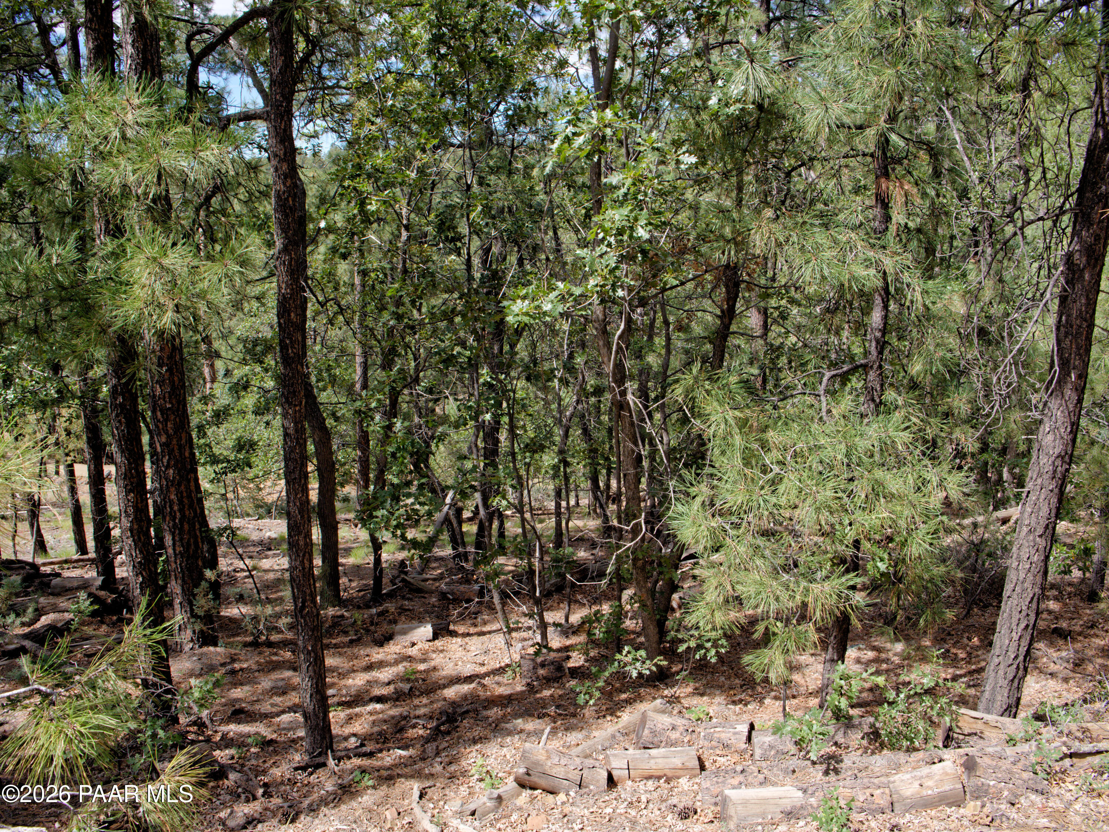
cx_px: 554
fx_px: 833
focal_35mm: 26
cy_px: 416
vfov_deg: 53.1
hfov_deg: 67.3
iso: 200
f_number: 7.1
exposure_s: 1/125
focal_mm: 12
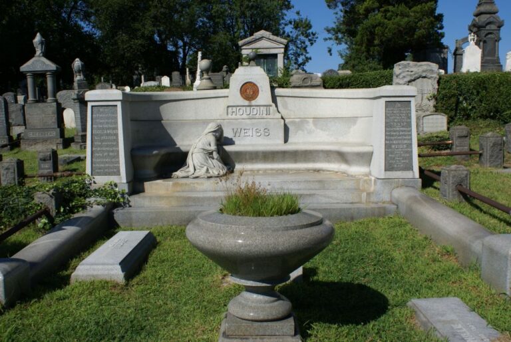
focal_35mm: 36
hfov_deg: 53.1
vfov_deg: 37.0
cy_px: 171
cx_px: 256
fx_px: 512
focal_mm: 24
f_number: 13
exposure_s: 1/200
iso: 100
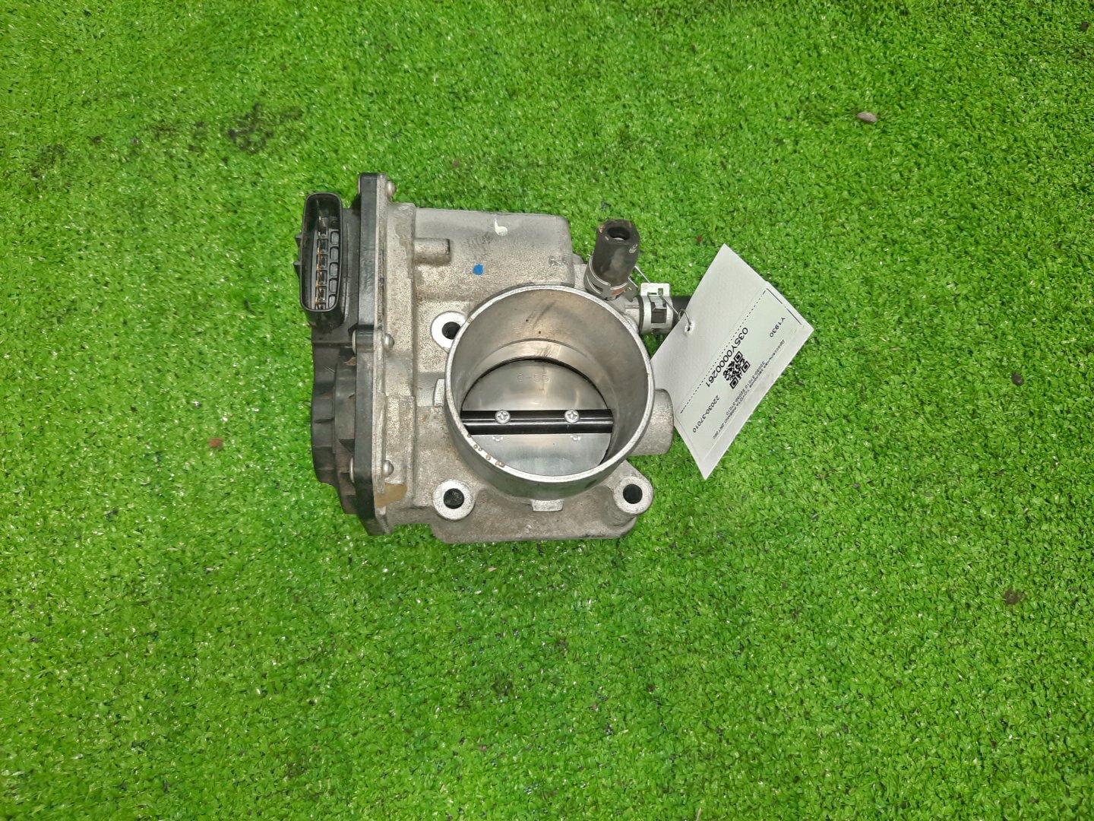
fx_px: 790
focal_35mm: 25
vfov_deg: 54.9
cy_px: 410
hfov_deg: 69.4
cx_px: 547
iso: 227
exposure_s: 1/50
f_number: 2
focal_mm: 4.6
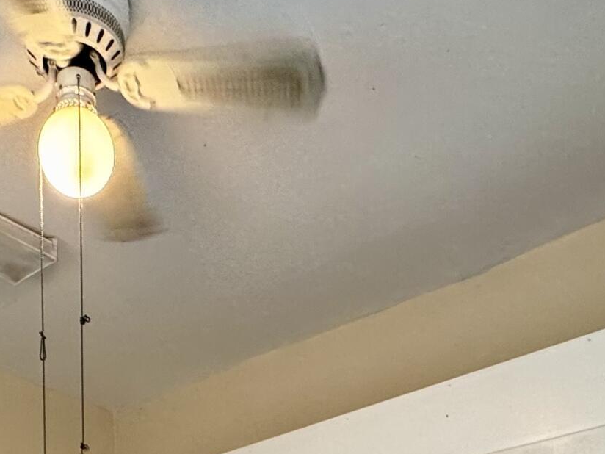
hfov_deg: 37.2
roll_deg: +0.2
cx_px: 218
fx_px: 891
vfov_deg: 20.9
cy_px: 792
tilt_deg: -2.9
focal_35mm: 51
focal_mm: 2.22
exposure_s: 1/120
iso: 160
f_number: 2.2
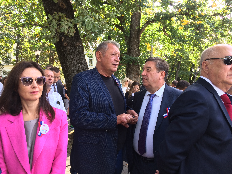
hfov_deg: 61.7
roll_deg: -1.7
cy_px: 87
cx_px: 116
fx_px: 194
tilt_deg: -1.4
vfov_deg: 48.2
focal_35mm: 29
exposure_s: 1/100
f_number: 2.2
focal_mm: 4.15
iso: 50
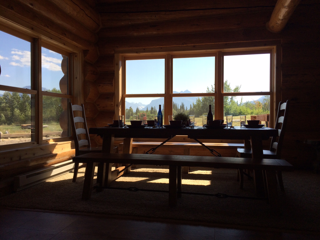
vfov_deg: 46.8
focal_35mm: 30
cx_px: 160
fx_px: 277
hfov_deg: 60.0
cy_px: 120
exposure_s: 1/562
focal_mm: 4.12
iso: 32
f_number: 2.2
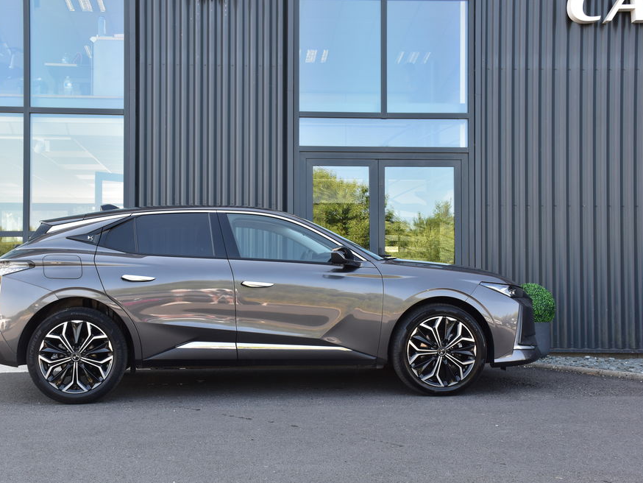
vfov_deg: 32.5
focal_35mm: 45
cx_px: 291
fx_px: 828
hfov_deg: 42.4
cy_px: 245
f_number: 8
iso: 400
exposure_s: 1/80
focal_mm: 27
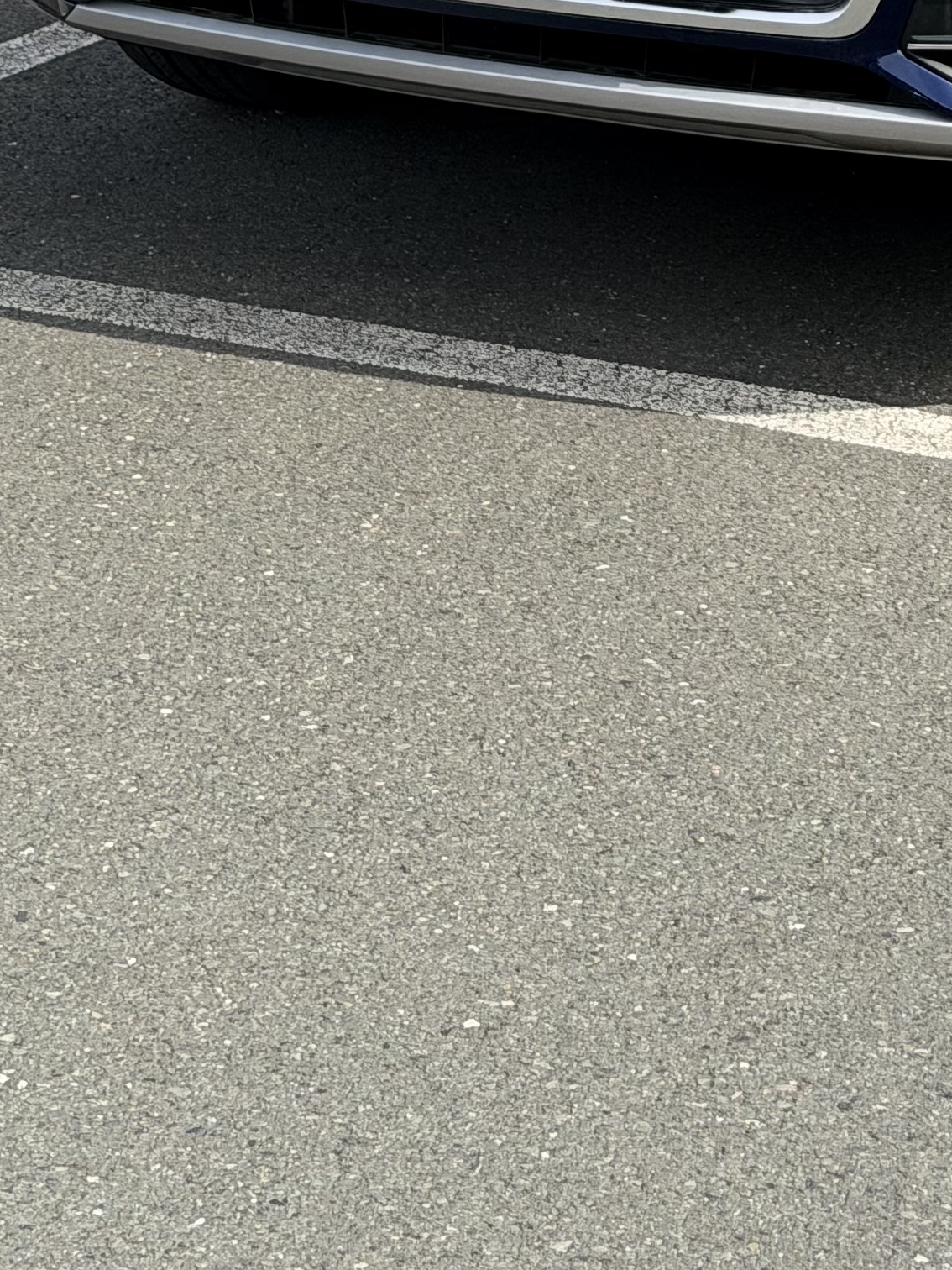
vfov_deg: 14.7
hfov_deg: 11.4
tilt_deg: -9.1
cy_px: -391
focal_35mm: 128
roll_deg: +0.6
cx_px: 1092
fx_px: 4694
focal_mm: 6.76
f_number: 1.78
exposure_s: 1/3378
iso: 80
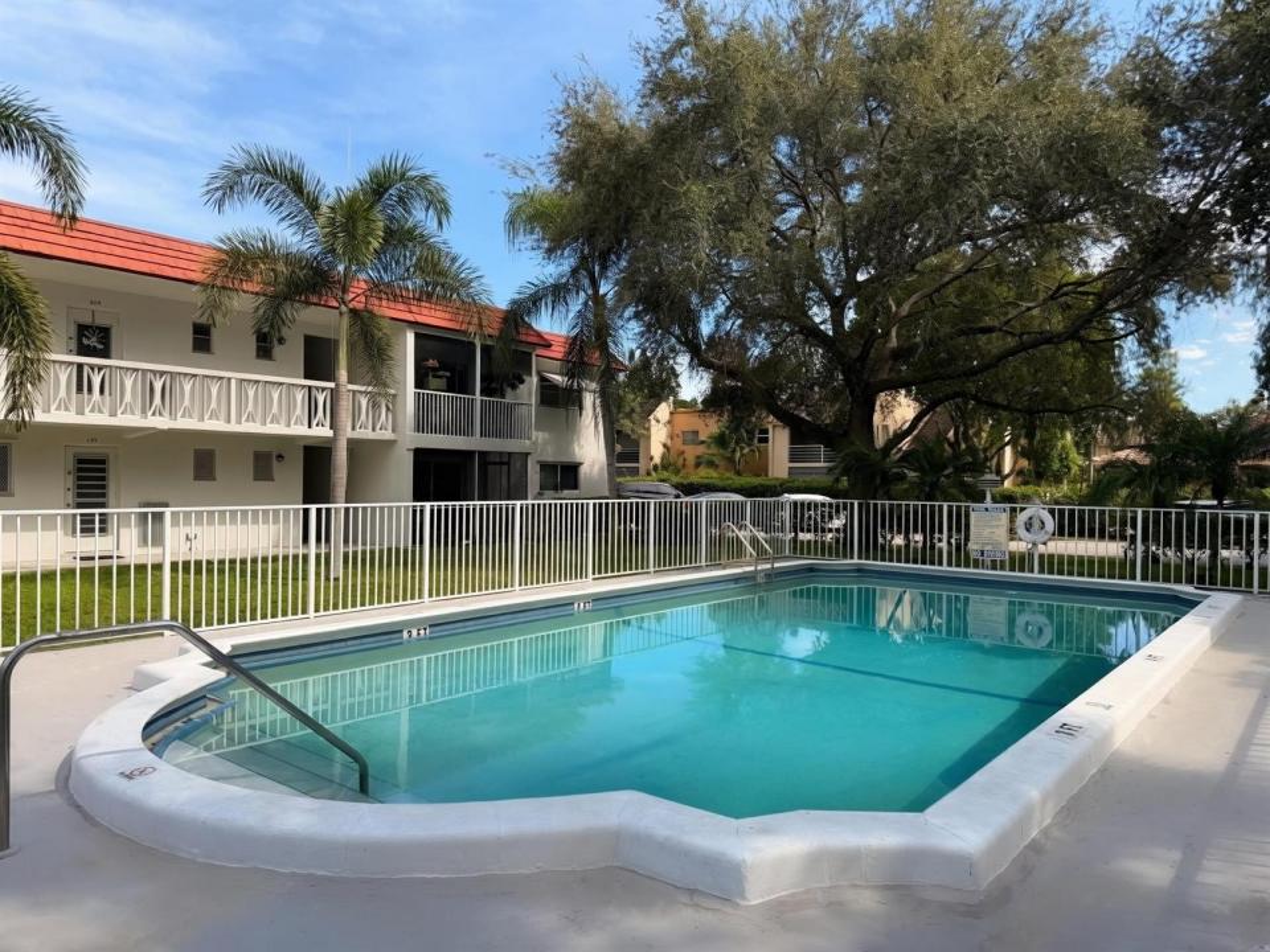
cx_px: 635
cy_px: 476
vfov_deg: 56.8
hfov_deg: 71.6
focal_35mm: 24
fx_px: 881
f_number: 1.78
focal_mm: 6.76
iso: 80
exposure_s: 1/3021
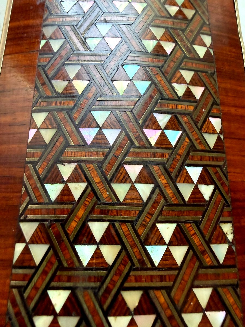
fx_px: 226
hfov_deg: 56.8
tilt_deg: -72.2
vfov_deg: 71.6
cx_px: 122
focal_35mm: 24
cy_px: 164
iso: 400
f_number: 2.2
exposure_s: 1/50
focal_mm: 2.22
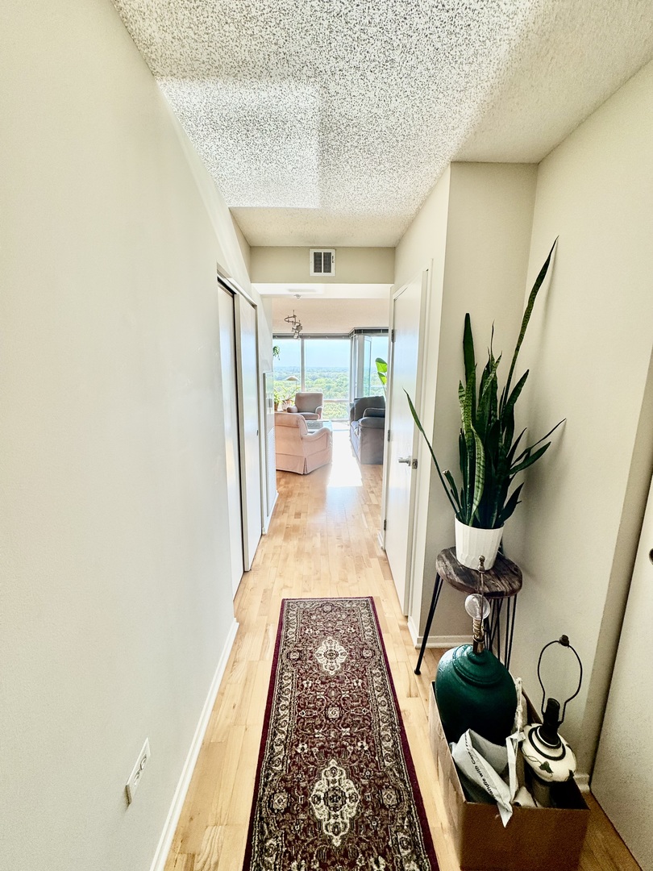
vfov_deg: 102.1
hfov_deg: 85.7
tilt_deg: -11.1
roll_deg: +0.0
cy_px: 436
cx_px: 326
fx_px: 352
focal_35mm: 14
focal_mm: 2.22
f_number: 2.2
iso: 40
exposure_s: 1/164
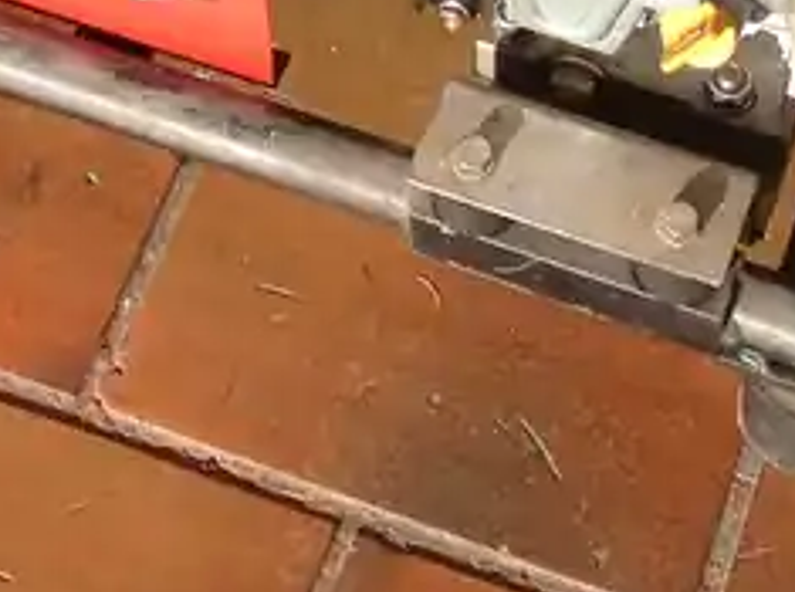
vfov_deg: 9.6
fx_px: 3413
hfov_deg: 13.3
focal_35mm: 149
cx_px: 277
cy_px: -362
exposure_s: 1/737
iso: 50
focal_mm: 4.28
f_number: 2.4
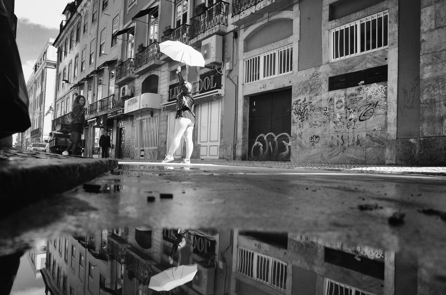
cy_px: 148
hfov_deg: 65.6
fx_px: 346
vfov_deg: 46.2
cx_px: 223
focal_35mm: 28
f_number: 4
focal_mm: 18.3
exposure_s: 1/350
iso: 800
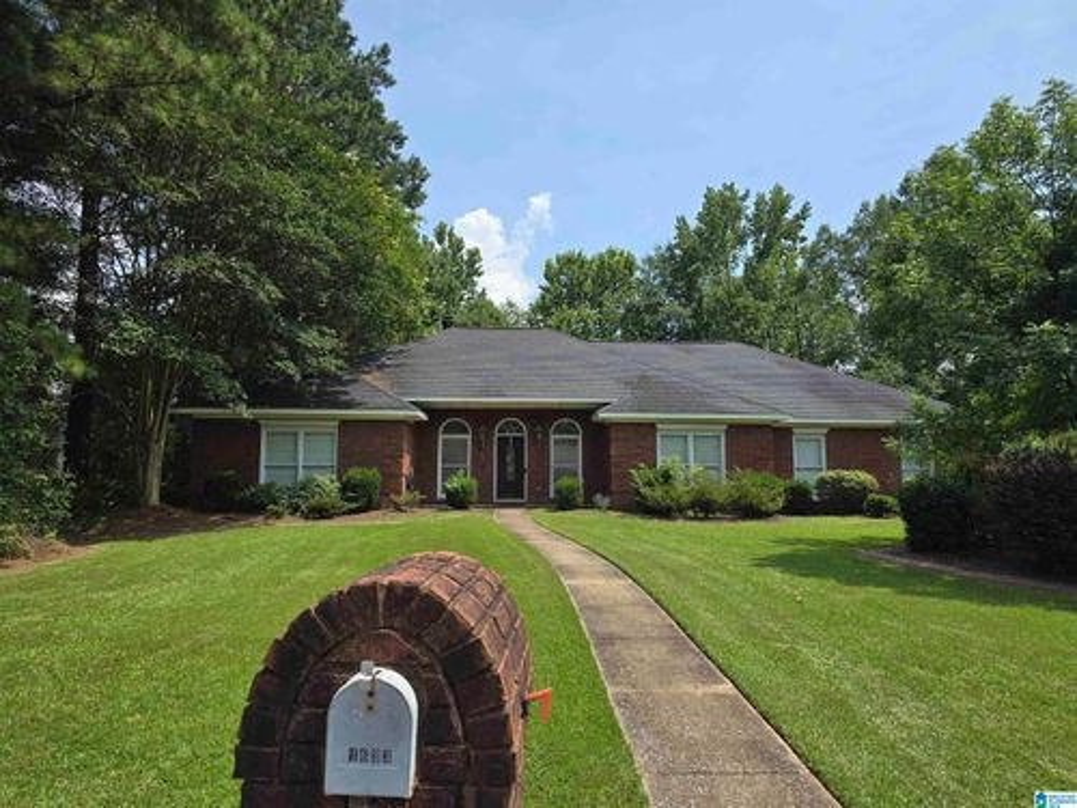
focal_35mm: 23
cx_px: 538
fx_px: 716
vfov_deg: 58.9
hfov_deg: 73.9
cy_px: 404
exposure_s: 1/717
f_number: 1.7
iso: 12
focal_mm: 6.3
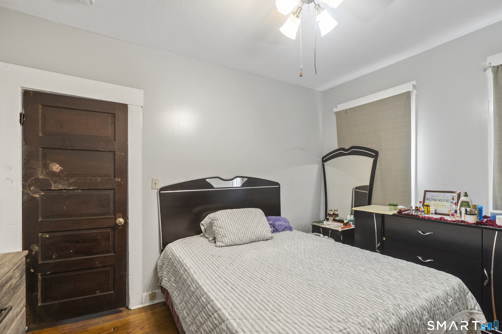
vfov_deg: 72.1
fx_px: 230
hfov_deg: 95.0
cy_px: 167
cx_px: 251
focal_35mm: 16
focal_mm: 11
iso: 125
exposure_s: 1/13
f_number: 1.8
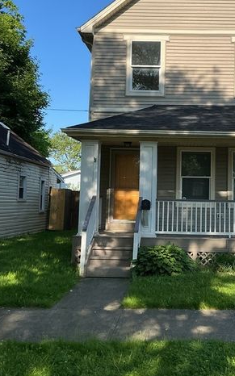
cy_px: 166
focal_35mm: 44
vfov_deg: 45.2
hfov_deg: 28.7
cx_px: 179
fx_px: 451
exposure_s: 1/1221
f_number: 1.8
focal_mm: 3
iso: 25
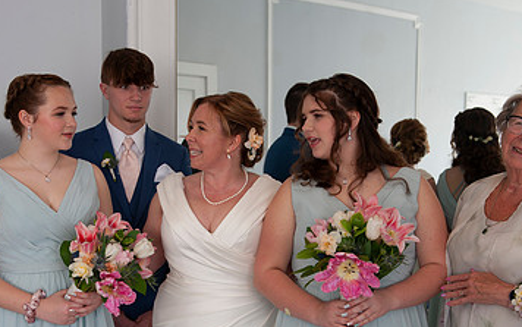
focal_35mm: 63
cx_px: 242
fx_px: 897
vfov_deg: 20.5
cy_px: 254
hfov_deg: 32.4
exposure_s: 1/60
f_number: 4
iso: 125
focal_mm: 38
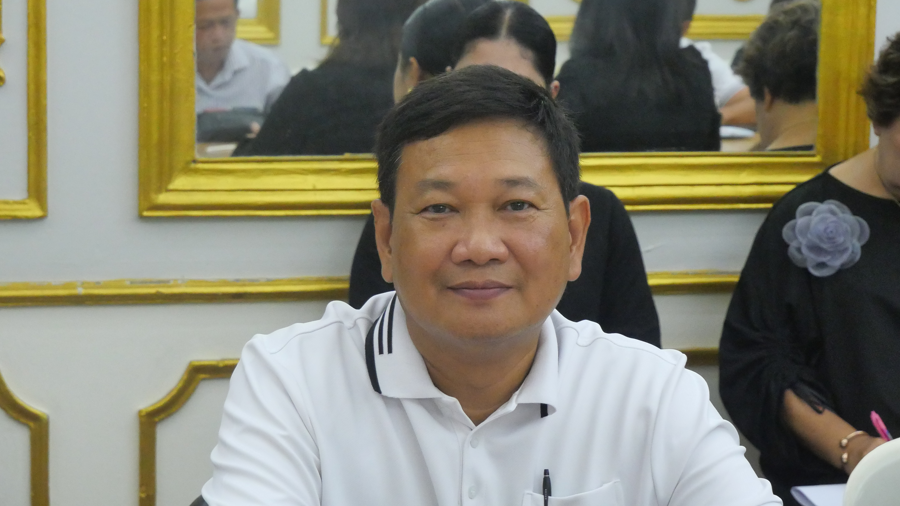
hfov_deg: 18.9
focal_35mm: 113
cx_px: 435
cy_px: 355
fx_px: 2697
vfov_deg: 10.7
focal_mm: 40
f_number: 5.5
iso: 3200
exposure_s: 1/60
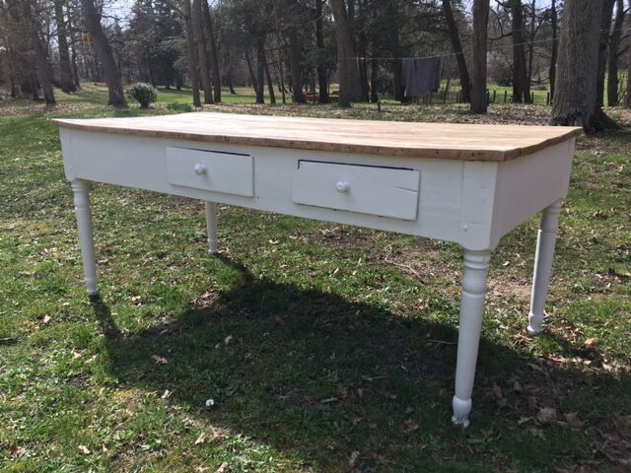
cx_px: 316
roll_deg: +3.2
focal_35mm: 29
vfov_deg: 48.2
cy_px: 236
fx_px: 529
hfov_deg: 61.7
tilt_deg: -16.7
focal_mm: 4.15
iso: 25
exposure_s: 1/693
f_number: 2.2
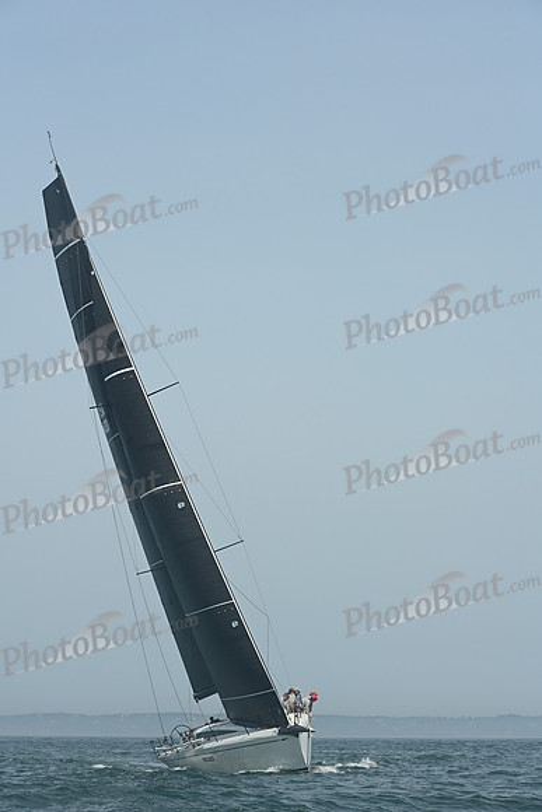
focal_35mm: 100
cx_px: 271
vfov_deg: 20.4
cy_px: 406
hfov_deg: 13.7
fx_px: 2257
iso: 320
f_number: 8
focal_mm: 100
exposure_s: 1/1250
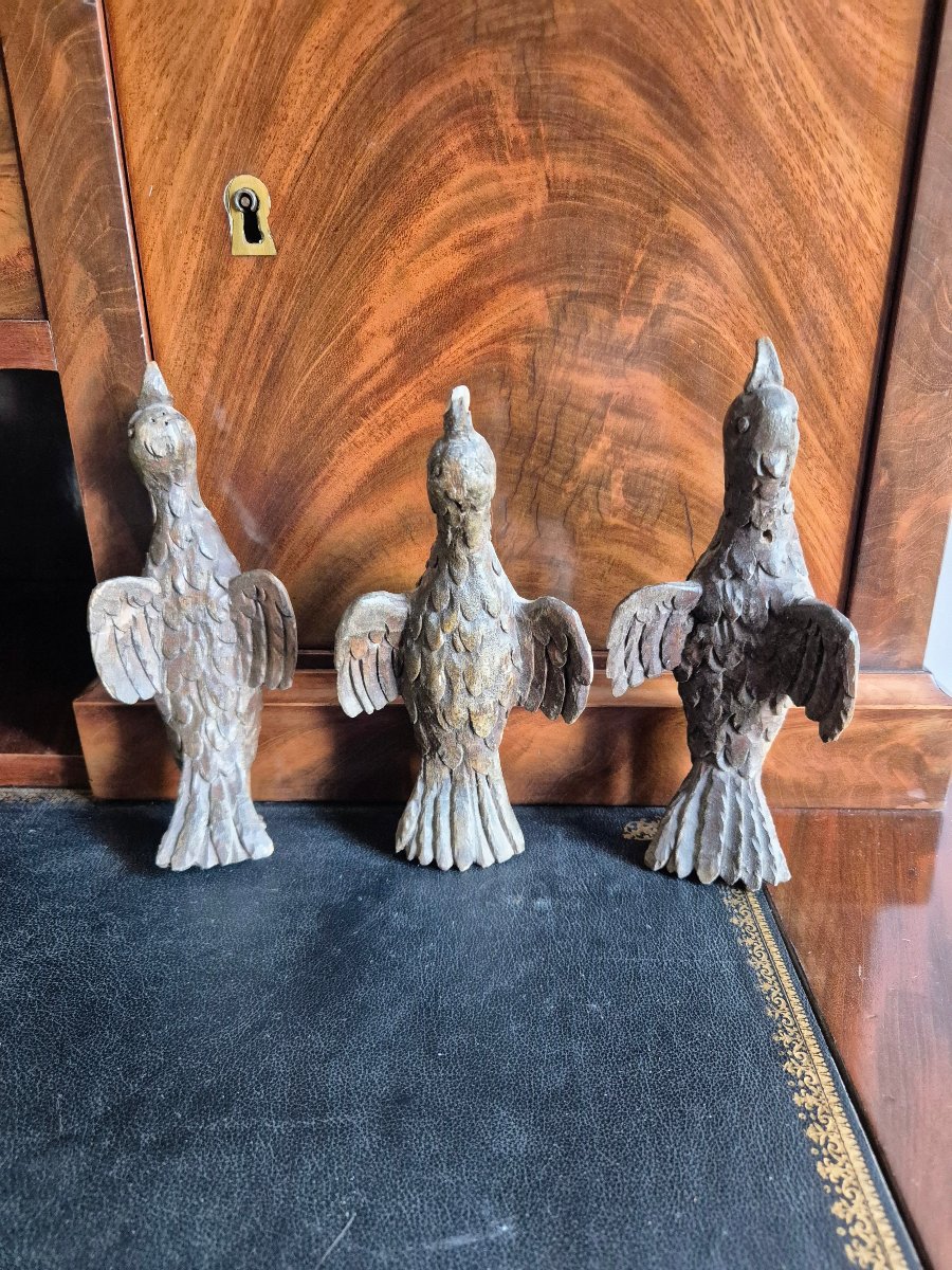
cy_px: 635
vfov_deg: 73.9
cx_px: 476
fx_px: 843
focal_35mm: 23
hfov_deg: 58.9
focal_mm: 5.4
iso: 1600
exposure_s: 1/100
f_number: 1.8
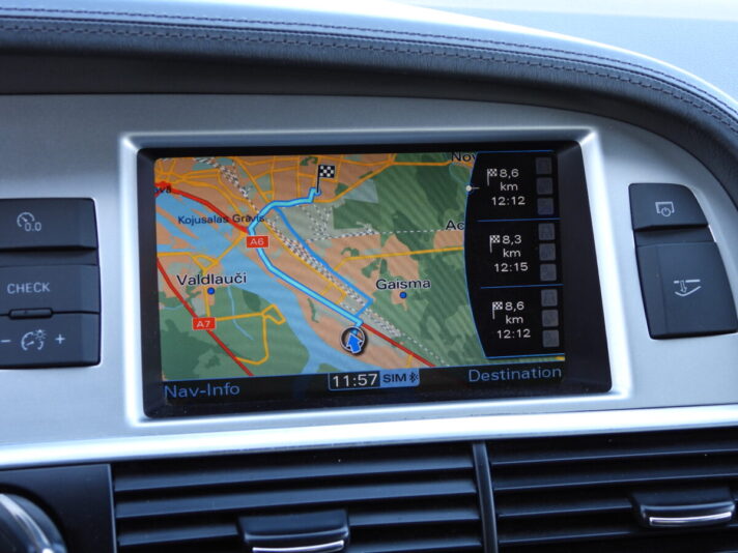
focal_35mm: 65
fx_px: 1386
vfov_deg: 22.6
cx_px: 369
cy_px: 276
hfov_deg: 29.8
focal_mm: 11.7
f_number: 3.5
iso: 100
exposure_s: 1/40
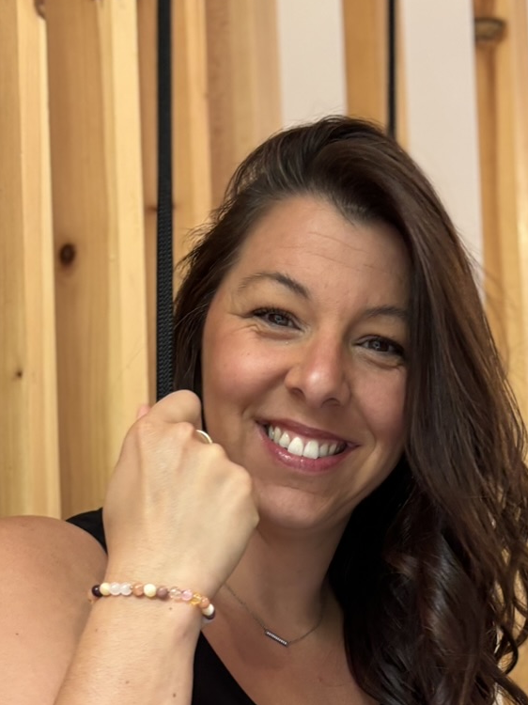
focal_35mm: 71
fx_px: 1445
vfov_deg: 24.6
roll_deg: +1.4
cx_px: 366
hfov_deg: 20.6
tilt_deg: +1.8
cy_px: 859
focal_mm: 5.96
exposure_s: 1/62
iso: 125
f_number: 1.6
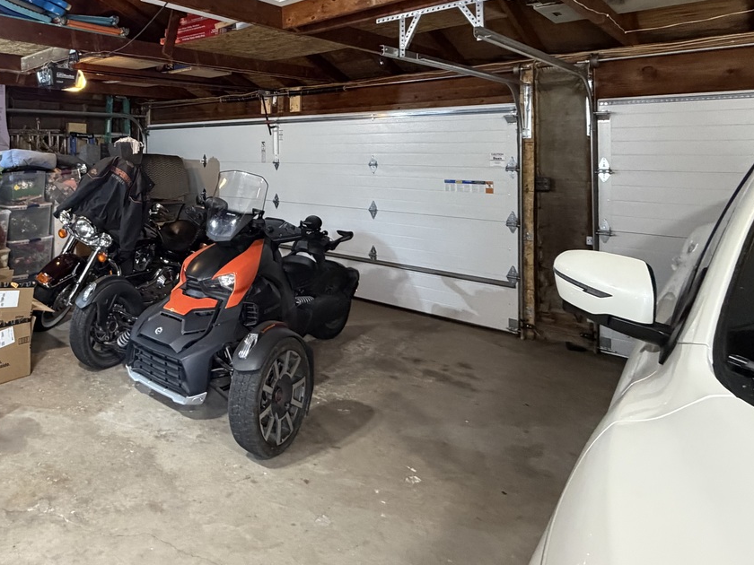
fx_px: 523
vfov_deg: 54.3
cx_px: 162
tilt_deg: -0.1
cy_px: 145
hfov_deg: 65.8
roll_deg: +0.1
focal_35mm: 24
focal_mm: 2.22
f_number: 2.2
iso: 500
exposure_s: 1/60
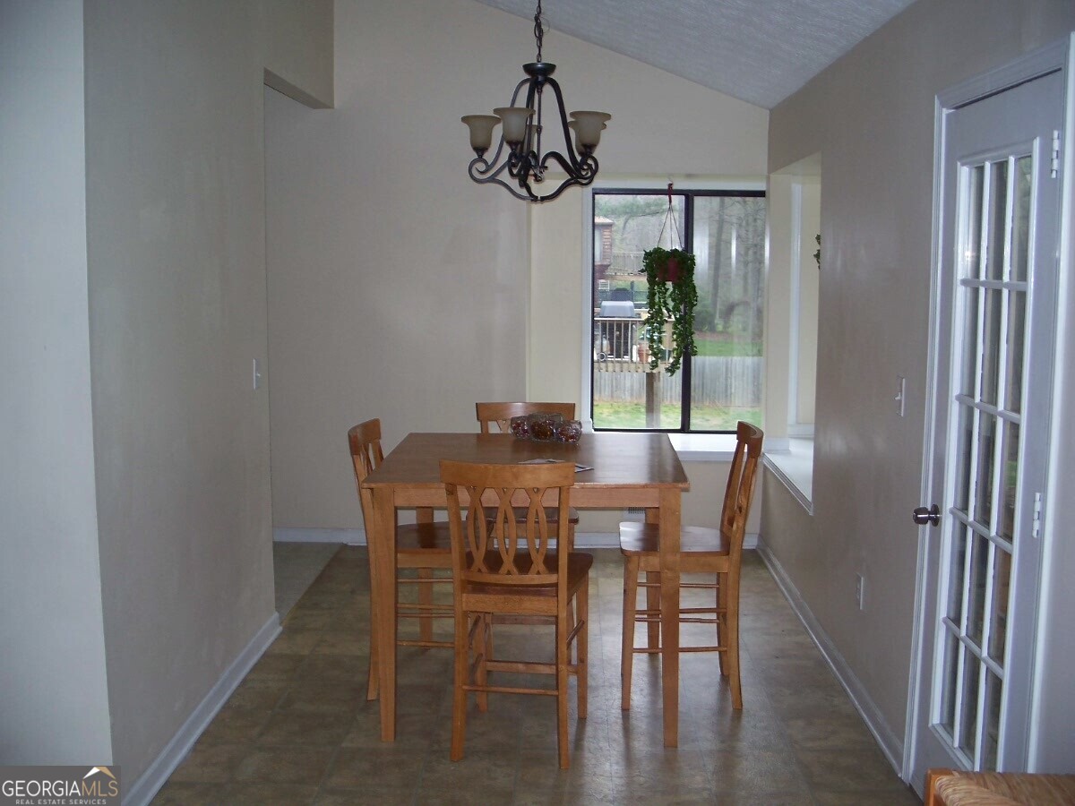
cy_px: 403
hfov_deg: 50.1
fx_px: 1149
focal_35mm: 37
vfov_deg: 38.7
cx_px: 538
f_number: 2.8
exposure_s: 1/60
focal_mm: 7.8
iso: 200
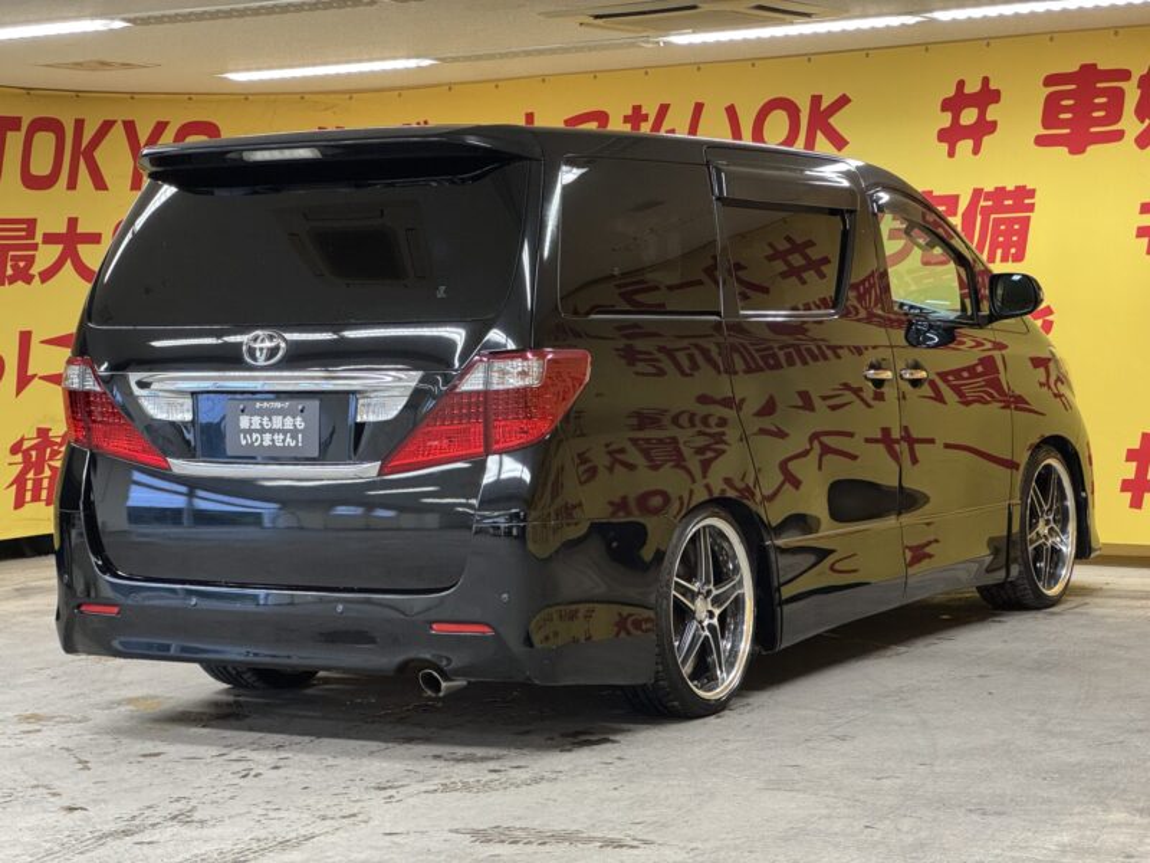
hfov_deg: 25.3
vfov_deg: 19.1
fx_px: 2558
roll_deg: +1.7
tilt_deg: -2.5
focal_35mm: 77
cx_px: 575
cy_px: 432
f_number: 2.8
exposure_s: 1/50
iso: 320
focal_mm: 9
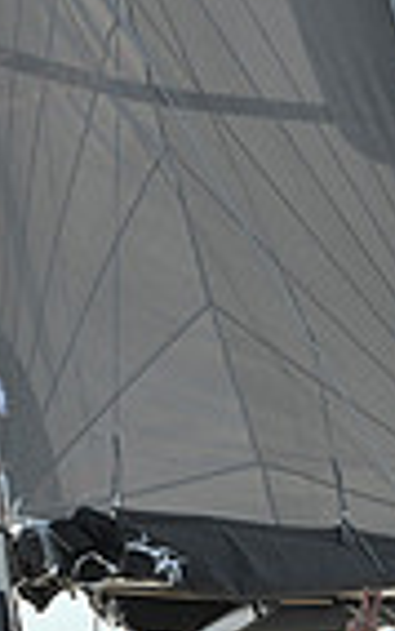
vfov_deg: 7.2
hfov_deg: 4.5
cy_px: 704
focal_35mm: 291
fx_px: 5002
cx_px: 364
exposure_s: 1/1250
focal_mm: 70
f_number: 7.1
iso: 250
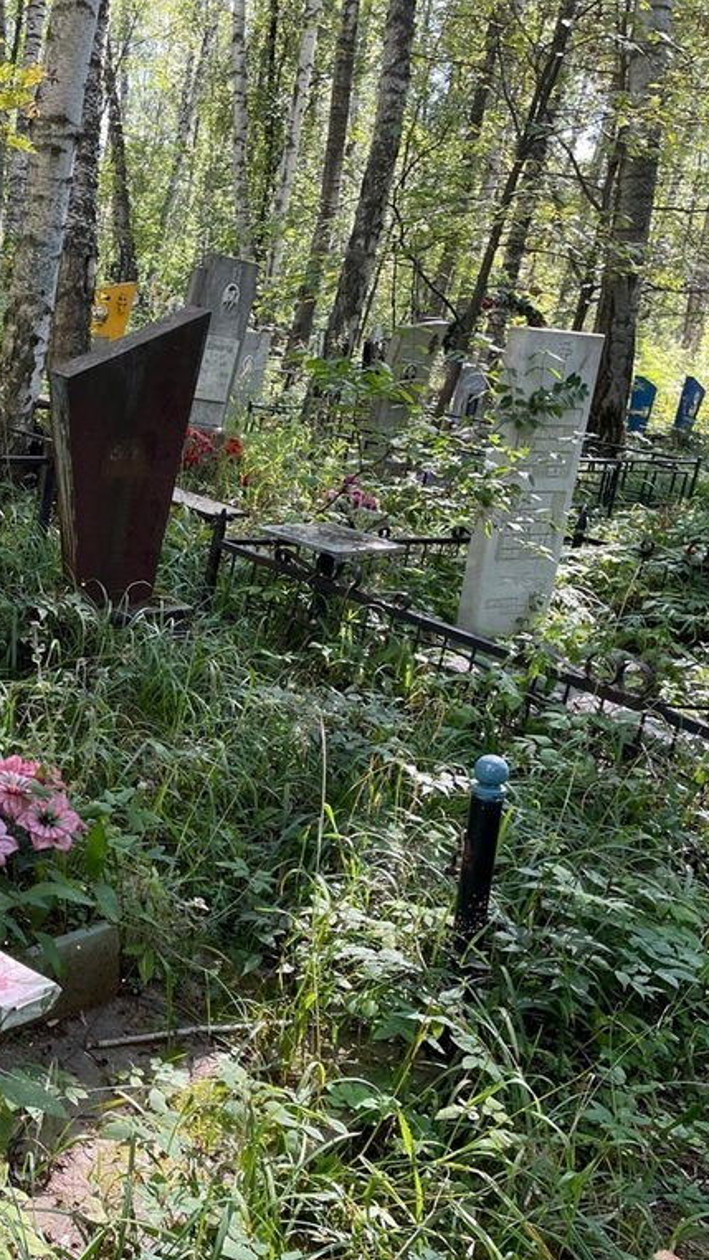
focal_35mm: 38
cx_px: 58
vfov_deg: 52.8
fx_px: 1270
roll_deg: -8.5
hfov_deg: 29.7
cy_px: 632
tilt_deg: -6.9
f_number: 1.6
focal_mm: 4.2
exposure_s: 1/121
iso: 40
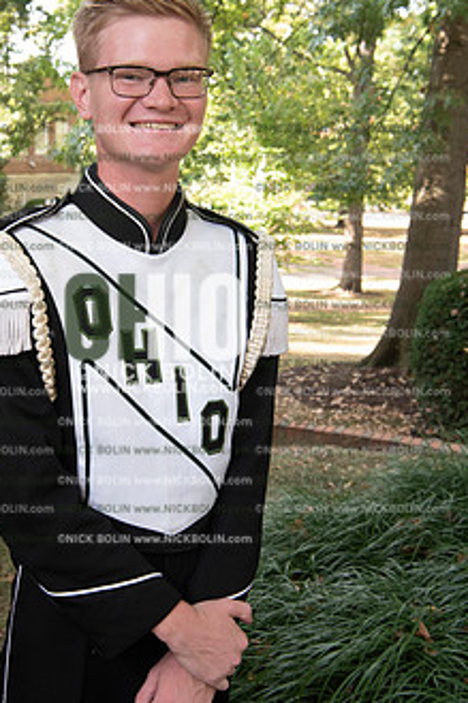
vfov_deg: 38.2
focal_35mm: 52
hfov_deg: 25.8
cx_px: 154
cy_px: 333
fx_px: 1015
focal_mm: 38
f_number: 8
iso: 800
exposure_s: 1/100
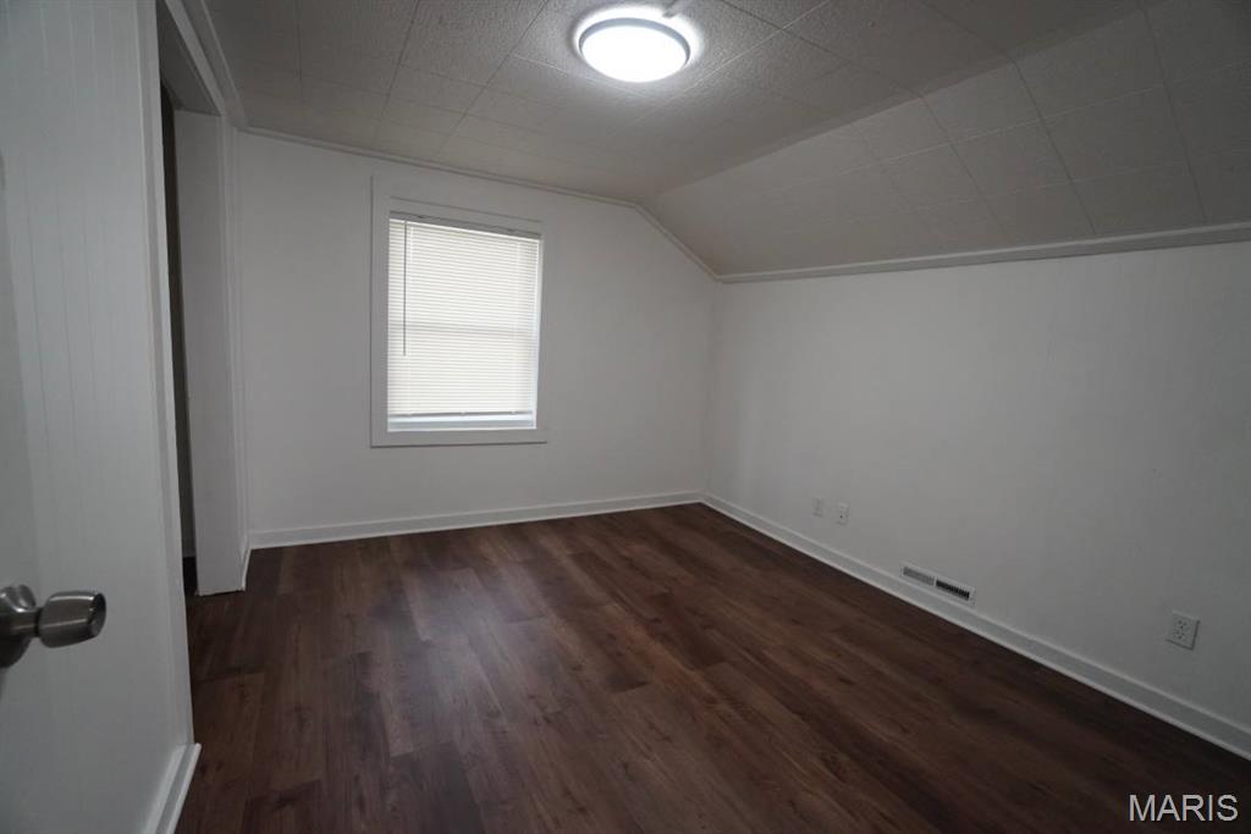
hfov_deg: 100.4
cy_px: 417
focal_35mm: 15
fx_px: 521
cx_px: 626
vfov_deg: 77.3
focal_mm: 10
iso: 2000
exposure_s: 1/160
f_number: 4
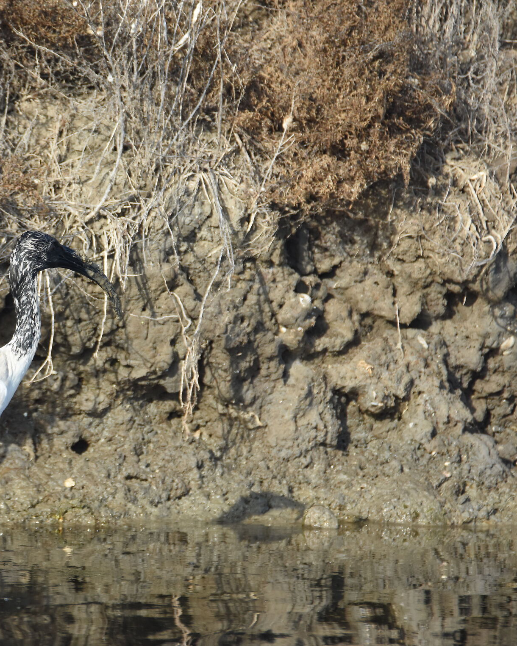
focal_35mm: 1329
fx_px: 25419
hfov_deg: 1.2
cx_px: 38
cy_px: 332
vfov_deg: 1.5
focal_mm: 600
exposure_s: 1/1600
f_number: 7.1
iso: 640
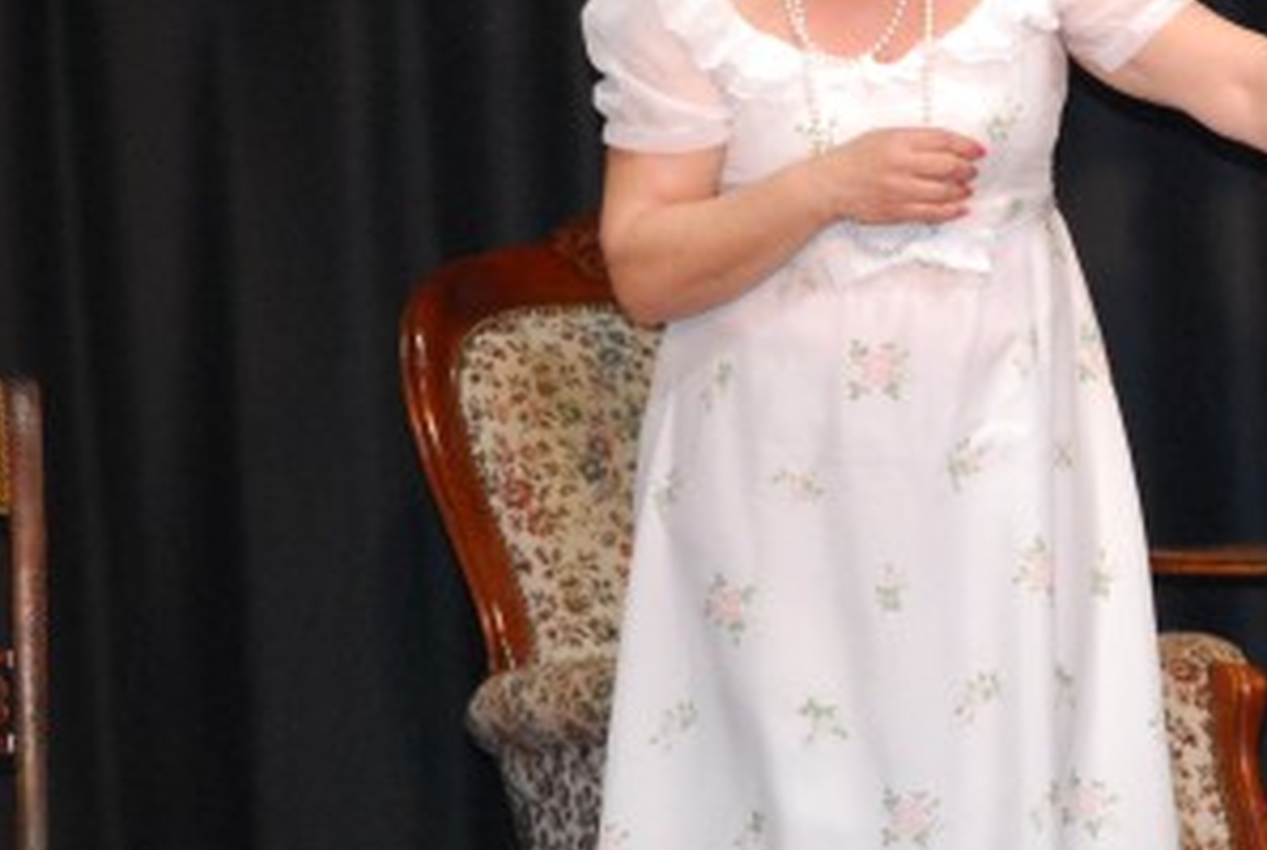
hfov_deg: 6.4
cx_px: 1284
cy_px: 295
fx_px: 11355
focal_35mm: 322
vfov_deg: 4.3
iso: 1100
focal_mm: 100
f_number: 4.5
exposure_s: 1/60
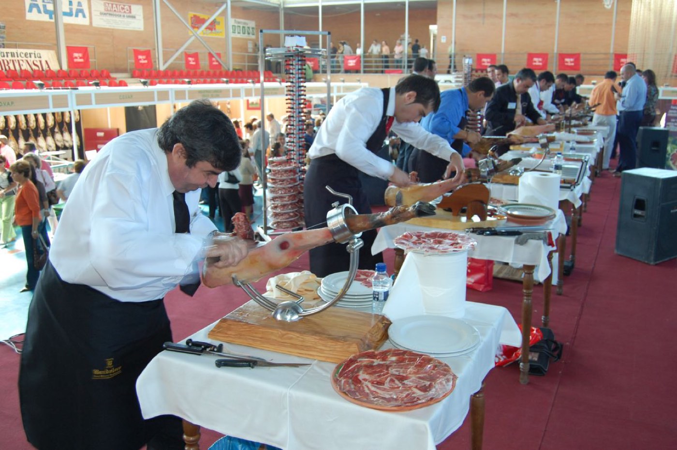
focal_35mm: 33
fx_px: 620
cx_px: 338
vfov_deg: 39.9
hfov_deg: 57.3
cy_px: 225
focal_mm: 22
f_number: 5
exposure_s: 1/15
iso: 400
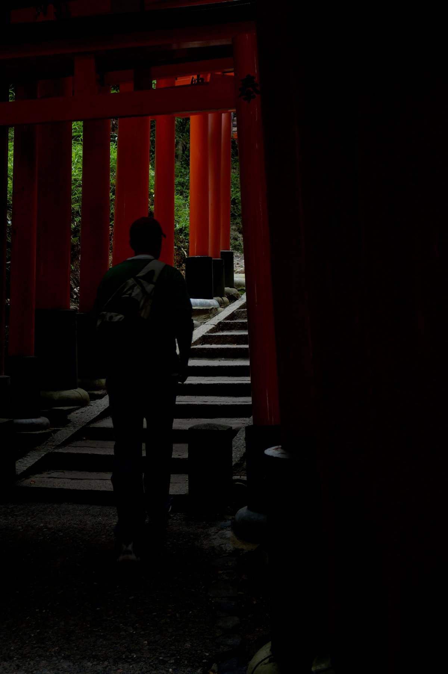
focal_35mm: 42
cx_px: 224
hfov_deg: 31.8
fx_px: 785
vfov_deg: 46.4
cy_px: 337
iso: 200
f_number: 2.8
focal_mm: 28
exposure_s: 1/50
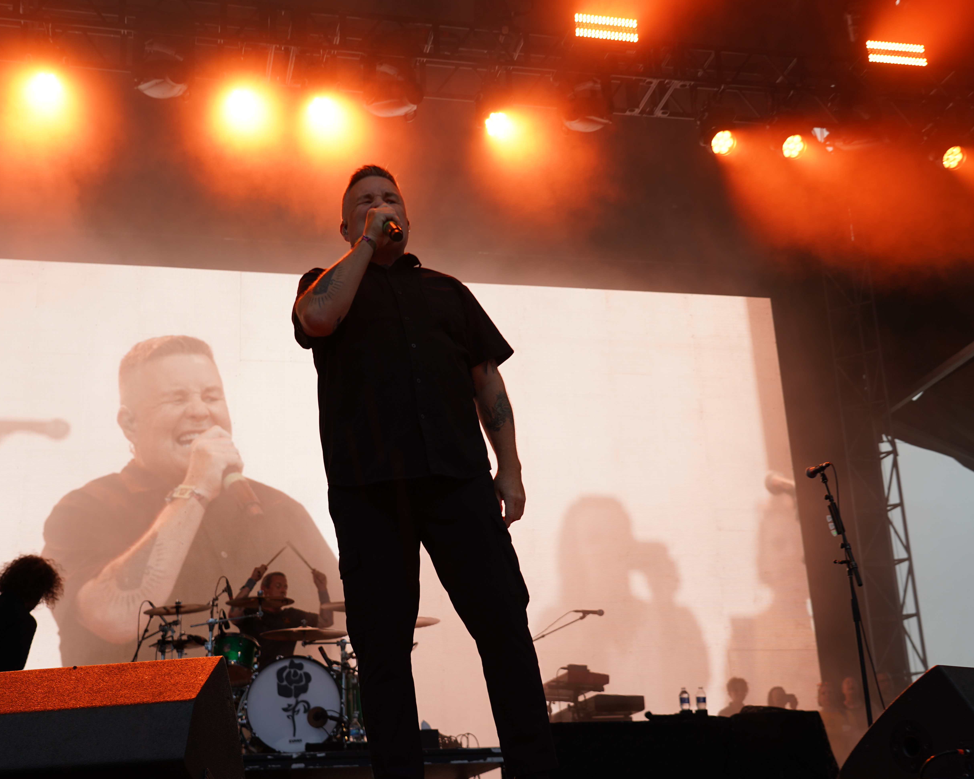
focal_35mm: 45
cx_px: 472
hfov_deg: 41.2
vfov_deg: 33.4
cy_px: 391
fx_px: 1297
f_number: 4
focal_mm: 39
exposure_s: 1/60
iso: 160
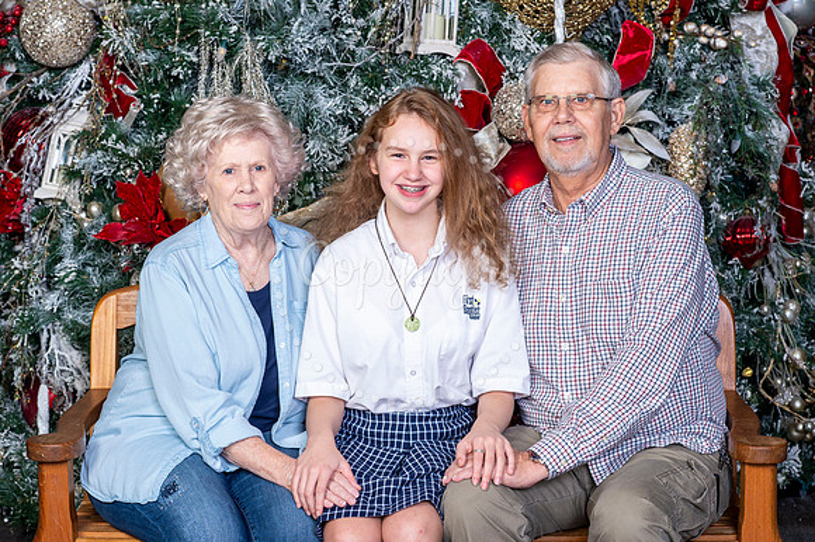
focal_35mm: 85
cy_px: 271
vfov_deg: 16.1
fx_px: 1923
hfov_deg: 23.9
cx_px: 408
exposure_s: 1/125
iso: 400
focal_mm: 85
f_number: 8
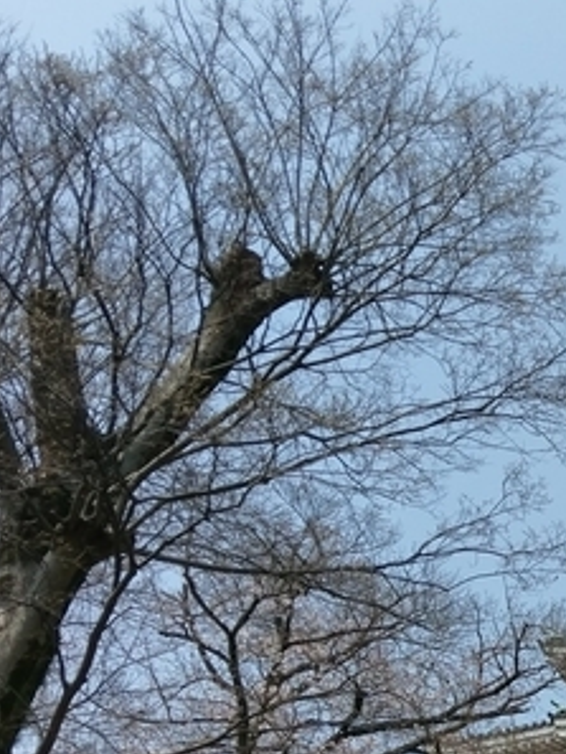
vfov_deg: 27.4
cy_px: 571
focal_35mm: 70
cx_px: 726
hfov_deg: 19.5
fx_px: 1525
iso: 100
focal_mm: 4.58
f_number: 1.8
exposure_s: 1/3000
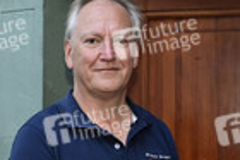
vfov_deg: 11.9
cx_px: 111
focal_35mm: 113
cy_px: 169
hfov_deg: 18.1
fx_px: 752
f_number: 3.5
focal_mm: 35
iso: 640
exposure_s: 1/200
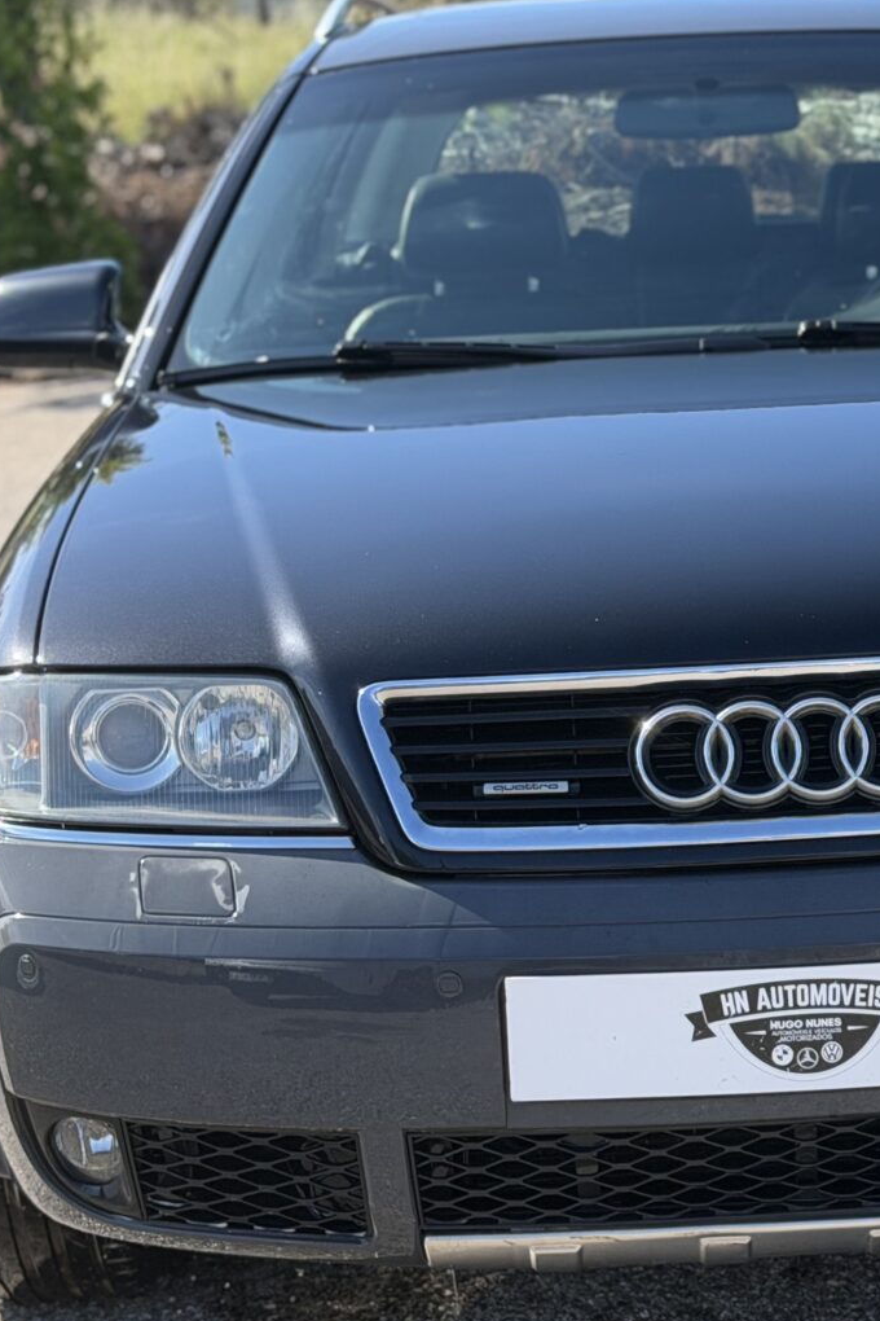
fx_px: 3446
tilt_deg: -3.1
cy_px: 614
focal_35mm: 94
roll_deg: -0.6
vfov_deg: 21.7
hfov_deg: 14.4
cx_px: 833
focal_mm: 6.76
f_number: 1.78
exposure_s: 1/1575
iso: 100
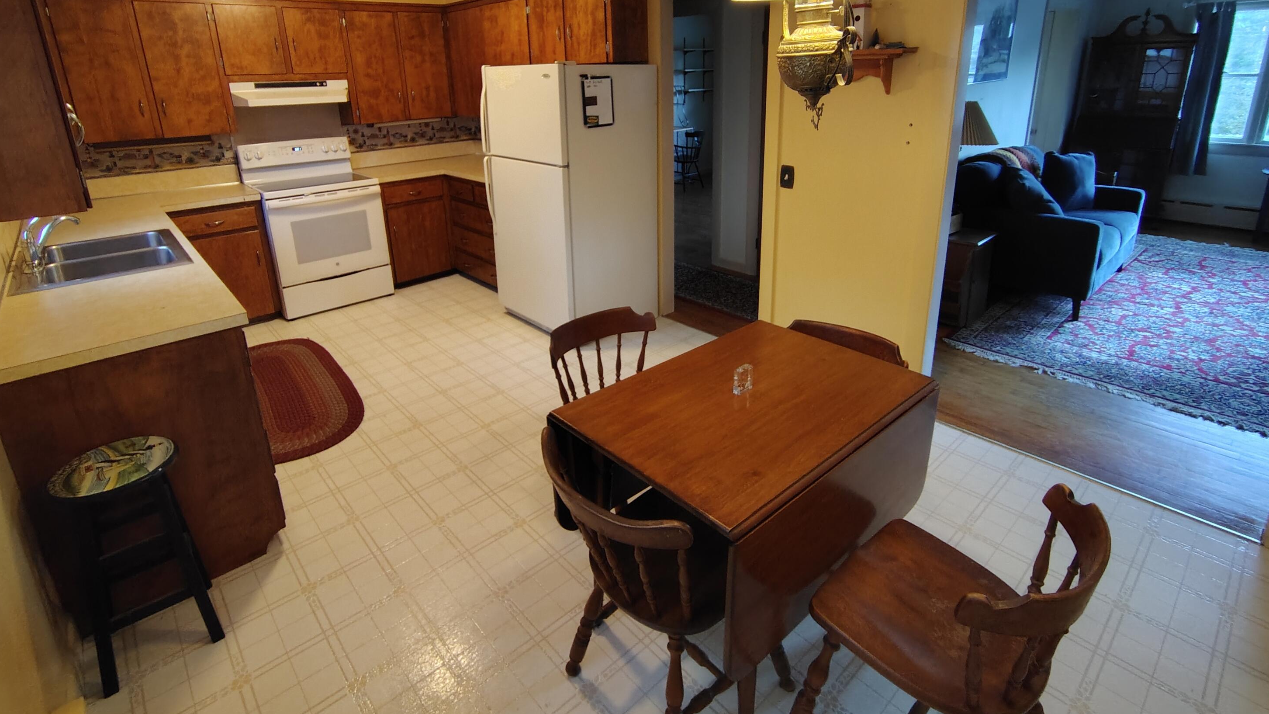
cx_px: 629
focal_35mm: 18
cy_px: 246
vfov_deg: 59.8
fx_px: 606
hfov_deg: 92.7
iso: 682
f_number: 2.2
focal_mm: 2.13
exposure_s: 1/24
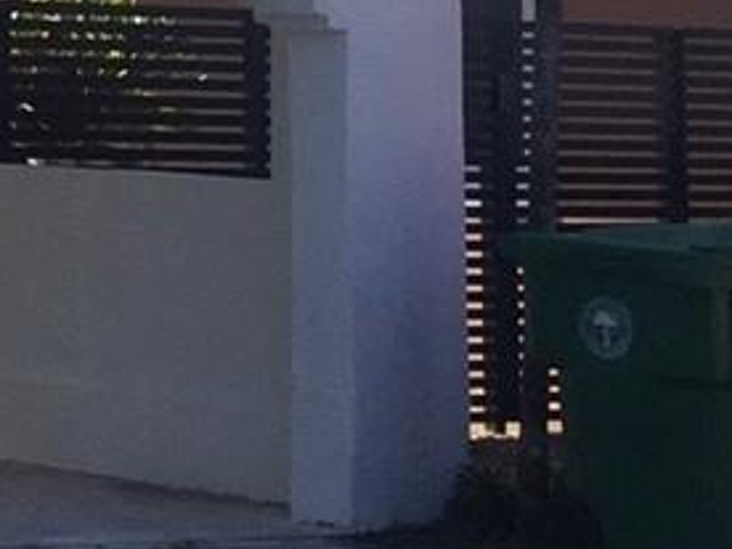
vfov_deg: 8.7
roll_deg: -2.9
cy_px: -159
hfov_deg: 9.8
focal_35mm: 168
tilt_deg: +3.8
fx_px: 3553
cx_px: -1215
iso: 32
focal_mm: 4.15
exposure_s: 1/1980
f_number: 2.2
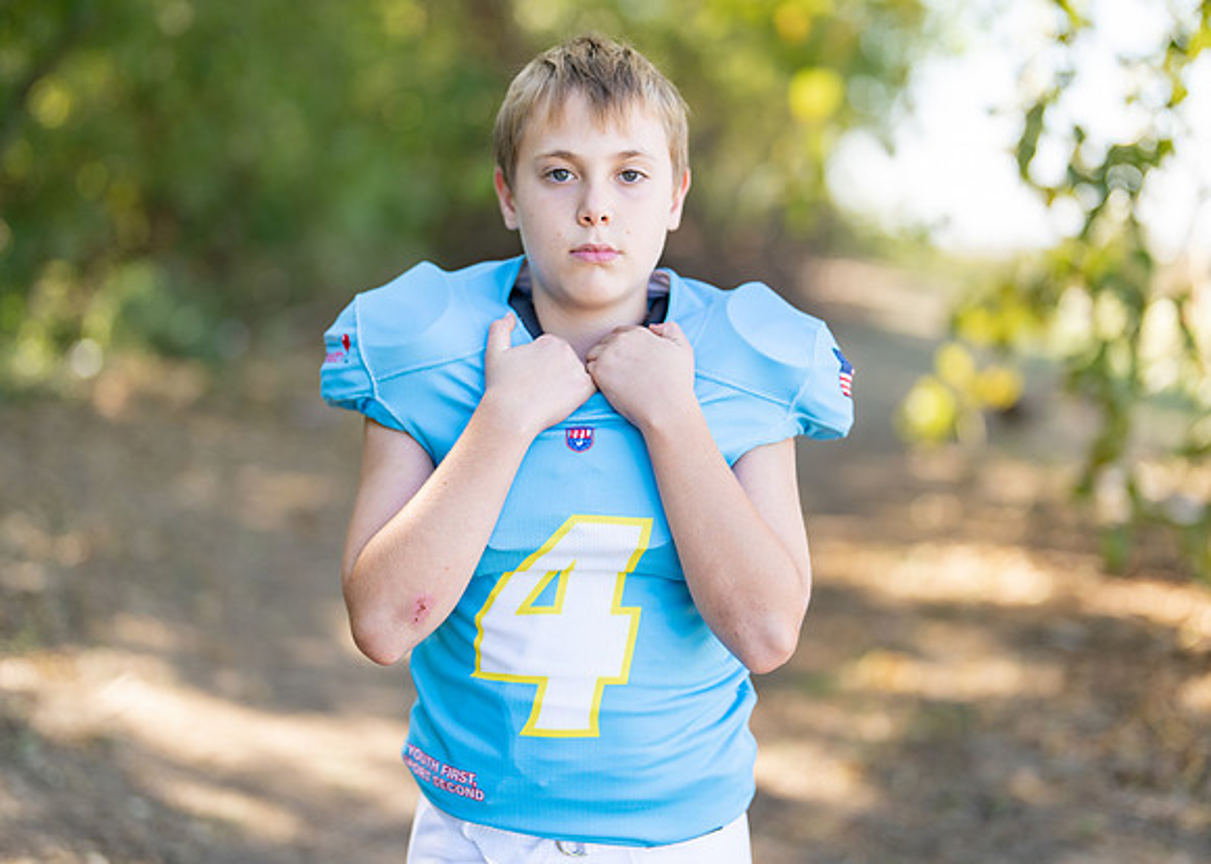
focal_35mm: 57
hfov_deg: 34.1
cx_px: 608
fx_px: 1973
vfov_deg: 24.7
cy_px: 398
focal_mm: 50
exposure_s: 1/1250
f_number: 1.2
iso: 100
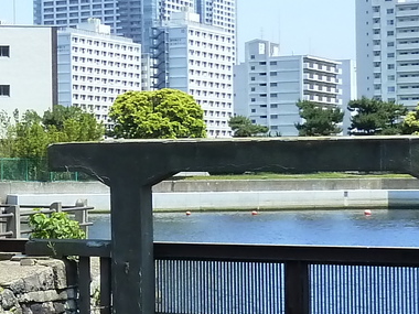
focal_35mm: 122
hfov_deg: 14.7
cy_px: 167
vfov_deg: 12.1
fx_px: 1477
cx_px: -268
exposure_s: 1/400
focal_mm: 4.7
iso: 200
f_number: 4
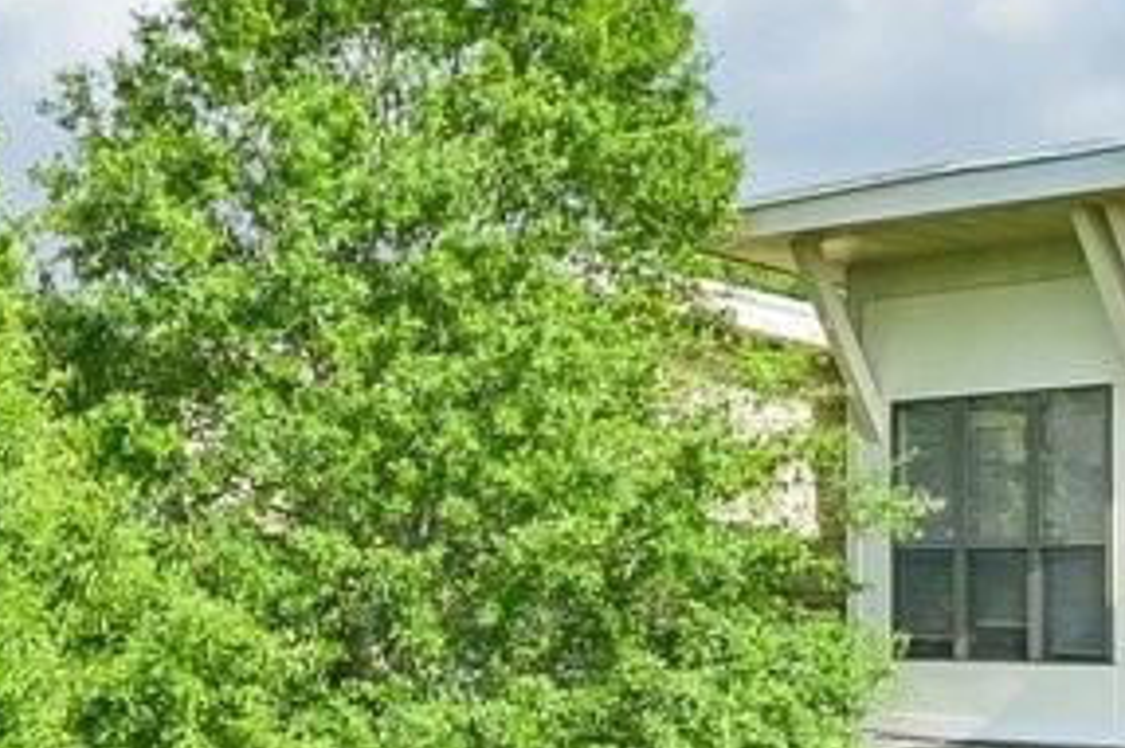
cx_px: -122
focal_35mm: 100
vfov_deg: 13.6
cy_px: 617
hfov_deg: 19.5
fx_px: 3123
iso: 100
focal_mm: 14
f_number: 8
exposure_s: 1/400
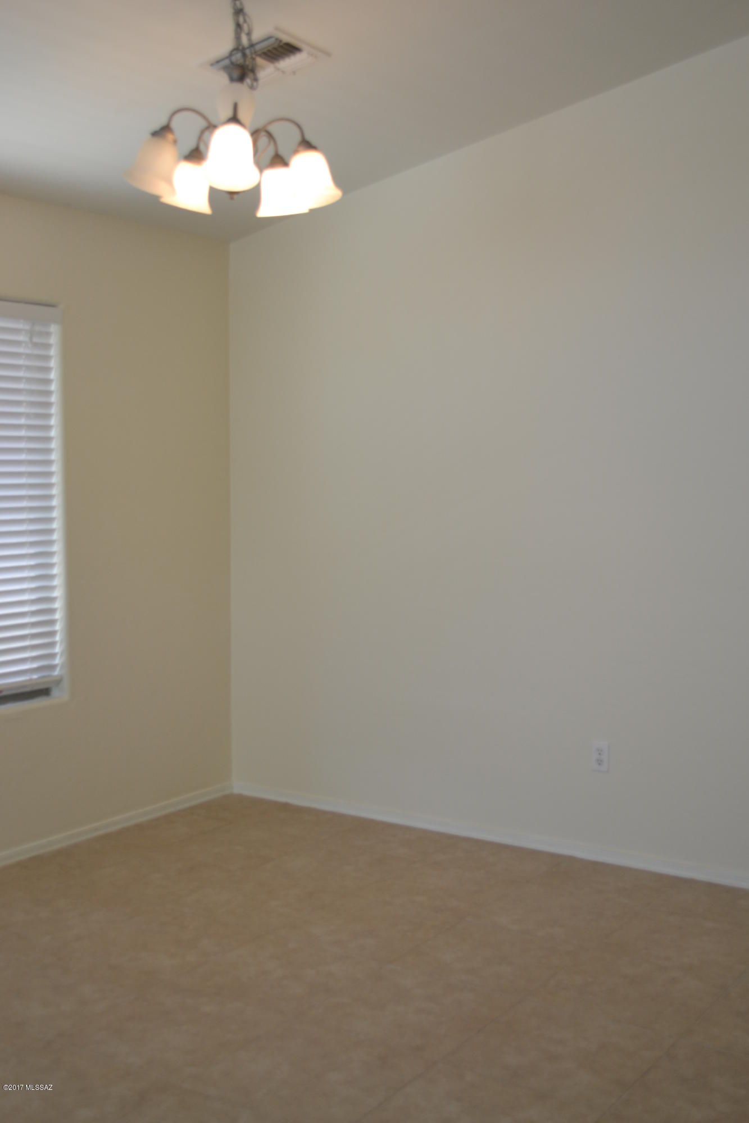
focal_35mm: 39
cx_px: 374
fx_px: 1217
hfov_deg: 34.2
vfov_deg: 49.6
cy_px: 562
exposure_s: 1/50
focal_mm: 26
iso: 400
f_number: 4.2
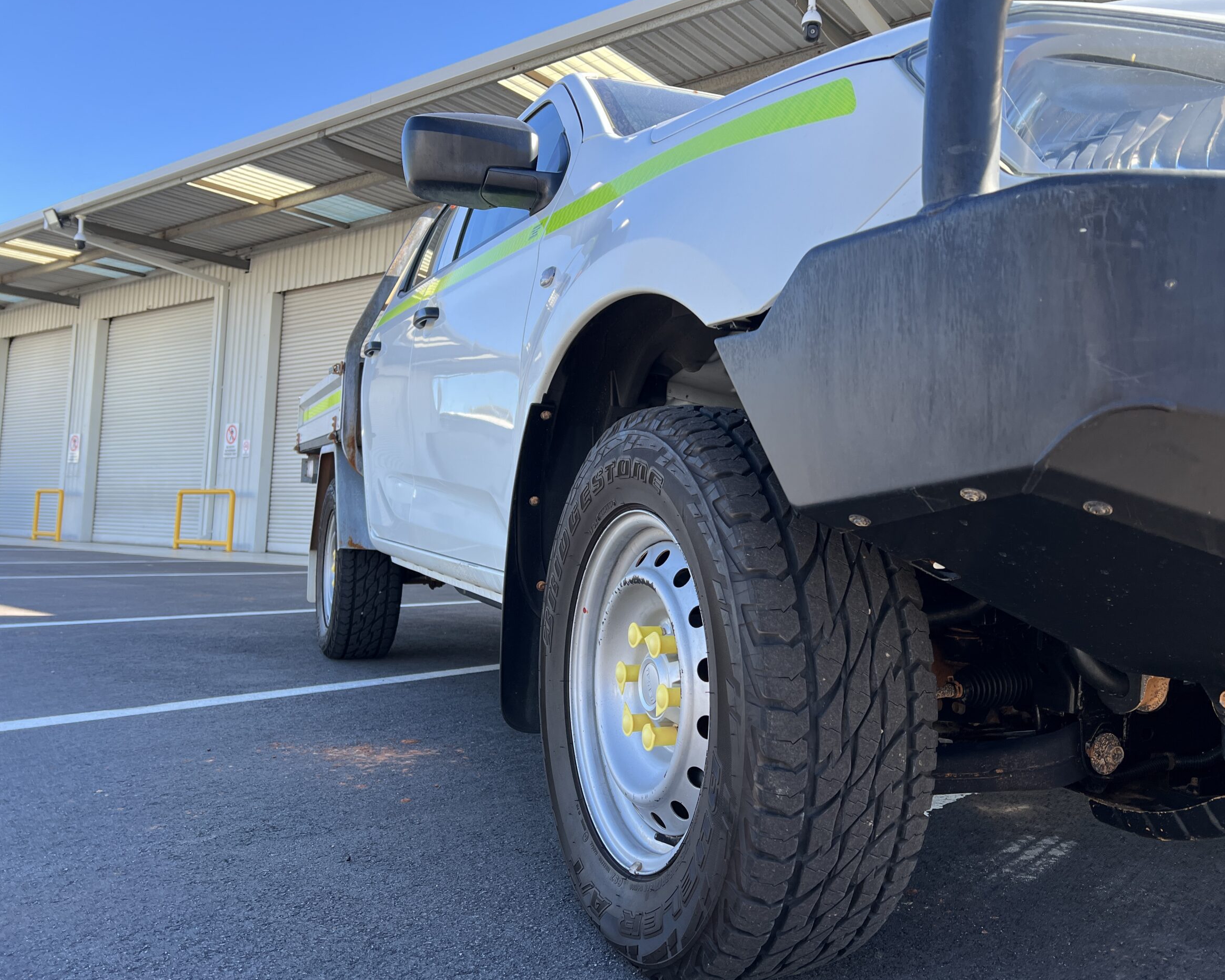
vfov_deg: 51.5
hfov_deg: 62.1
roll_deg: -2.2
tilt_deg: +2.9
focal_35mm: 28
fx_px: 1015
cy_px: 493
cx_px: 675
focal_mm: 5.7
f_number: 1.5
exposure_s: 1/803
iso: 50
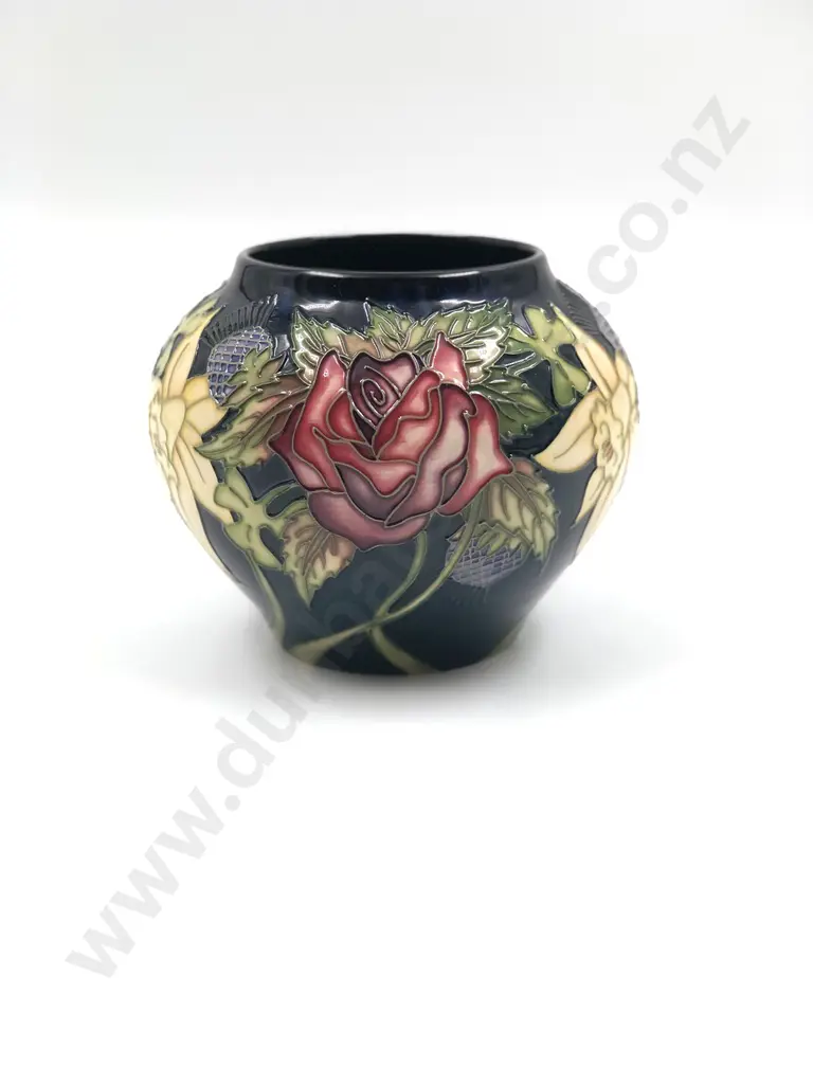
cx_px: 406
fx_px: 1785
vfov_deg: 33.8
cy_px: 542
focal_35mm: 57
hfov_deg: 25.7
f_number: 2.8
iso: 25
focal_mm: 6.6
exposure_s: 1/100
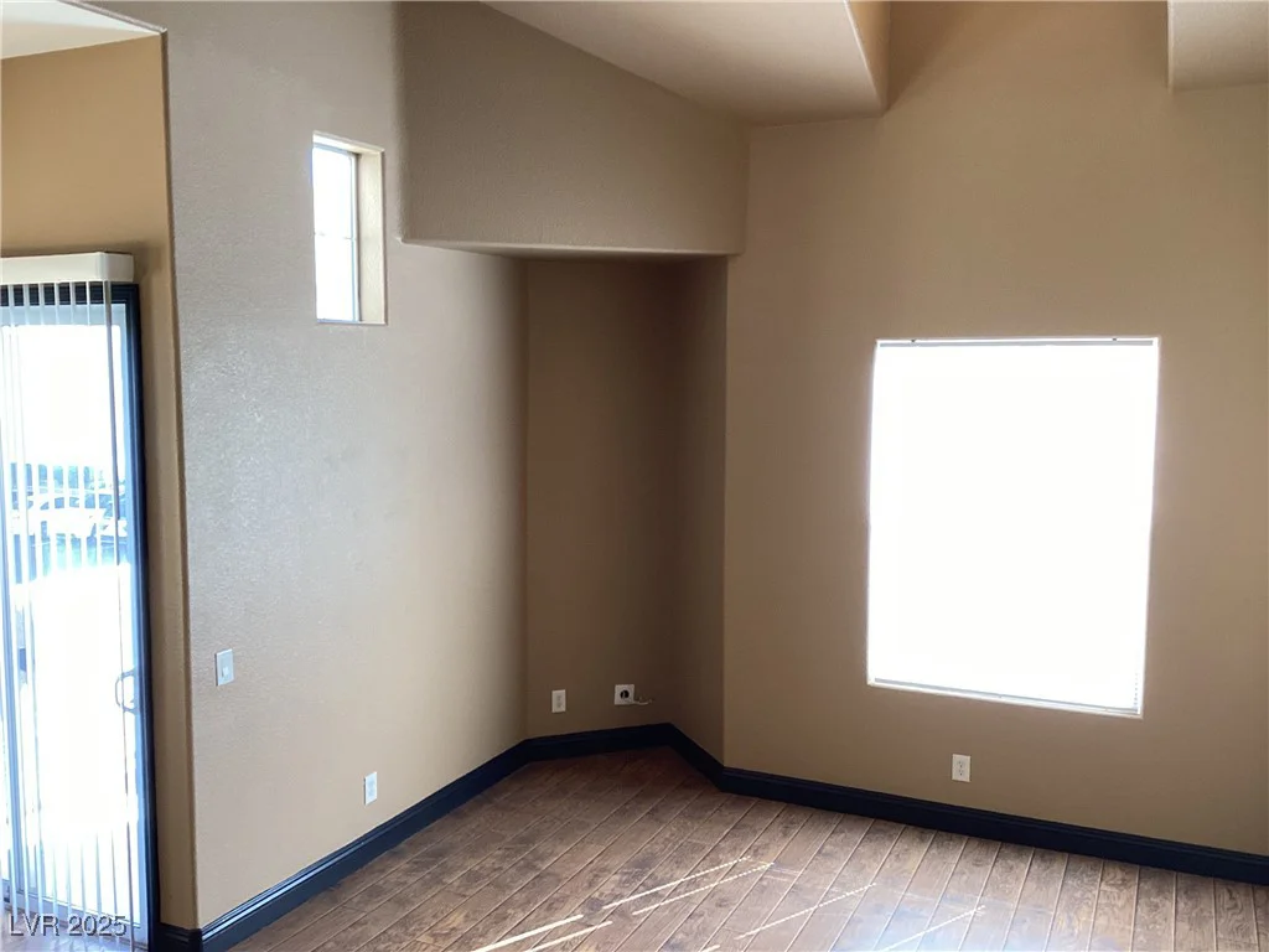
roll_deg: -0.5
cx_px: 634
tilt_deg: -5.3
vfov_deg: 45.4
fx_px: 1136
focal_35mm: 31
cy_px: 476
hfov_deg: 58.4
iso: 64
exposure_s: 1/60
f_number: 2.4
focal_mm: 3.3
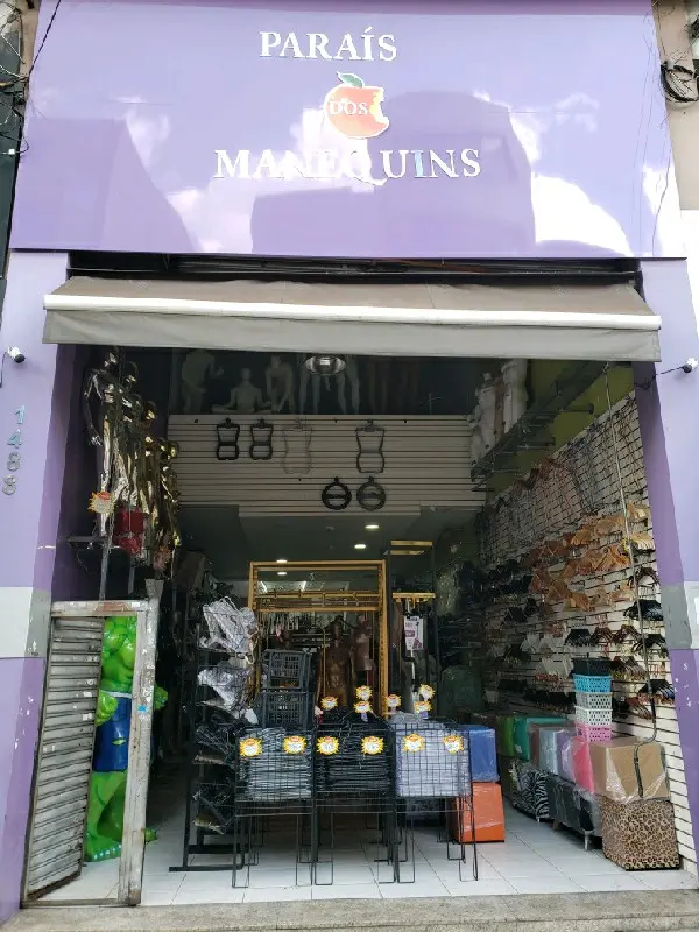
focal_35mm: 26
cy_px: 466
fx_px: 700
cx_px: 350
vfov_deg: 67.3
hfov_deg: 53.1
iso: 80
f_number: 2.4
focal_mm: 4.3
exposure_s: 1/120
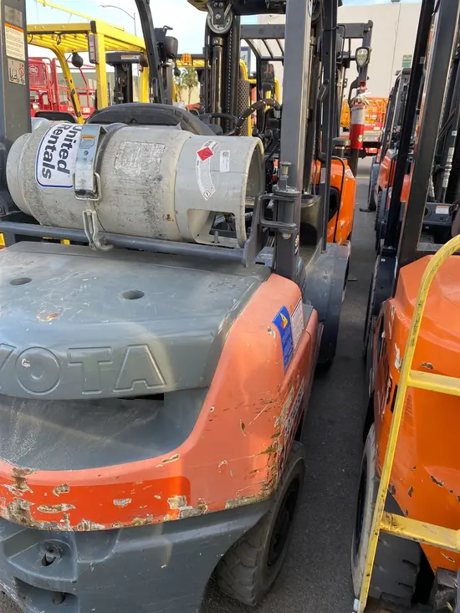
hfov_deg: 53.1
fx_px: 461
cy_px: 306
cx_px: 230
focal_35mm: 26
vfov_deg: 67.3
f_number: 1.8
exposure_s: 1/121
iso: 32
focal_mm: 4.25
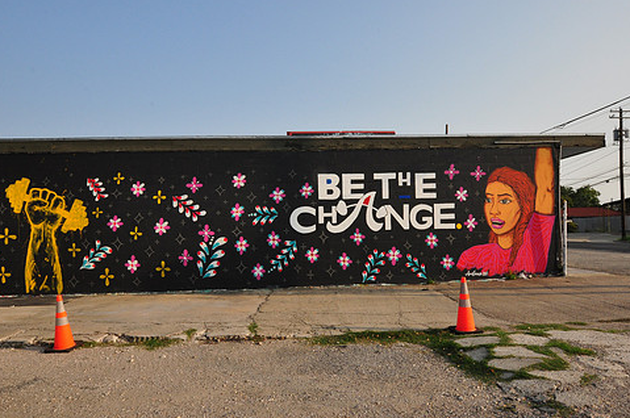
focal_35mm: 24
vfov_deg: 53.7
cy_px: 218
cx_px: 310
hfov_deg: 74.7
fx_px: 413
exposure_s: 1/160
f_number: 16
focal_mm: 13
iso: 400
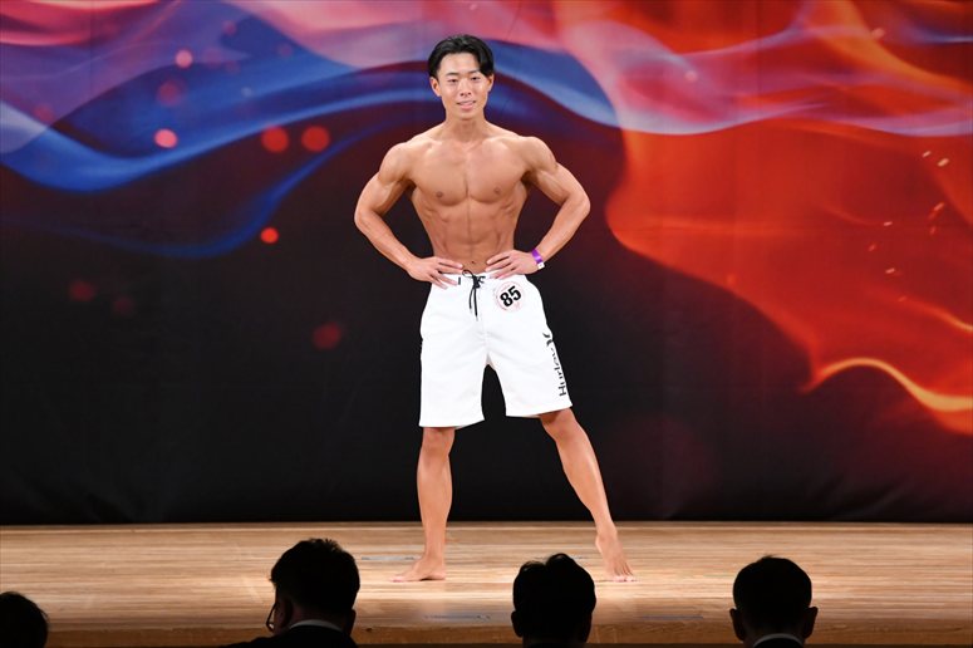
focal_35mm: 240
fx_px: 6484
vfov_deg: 5.7
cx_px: 486
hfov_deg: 8.6
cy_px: 324
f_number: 5.6
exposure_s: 1/400
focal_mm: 160
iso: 3200
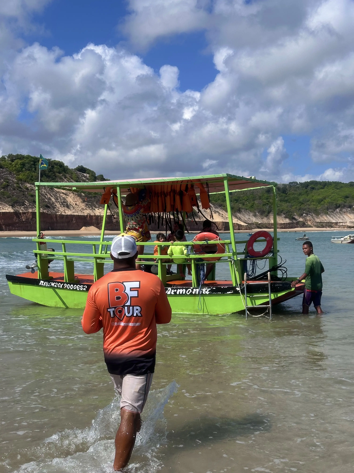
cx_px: 177
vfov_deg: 39.7
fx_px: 654
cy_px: 236
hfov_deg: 30.3
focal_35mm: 48
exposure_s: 1/7092
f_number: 1.78
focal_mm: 6.86
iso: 64
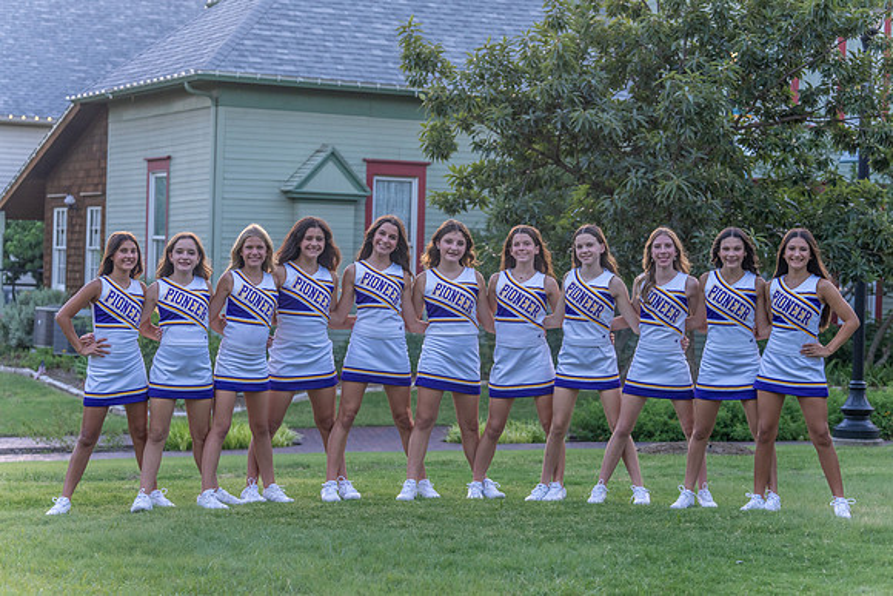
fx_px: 2357
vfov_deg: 14.4
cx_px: 446
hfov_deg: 21.5
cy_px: 298
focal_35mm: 95
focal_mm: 95
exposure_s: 1/320
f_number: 4
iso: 1600
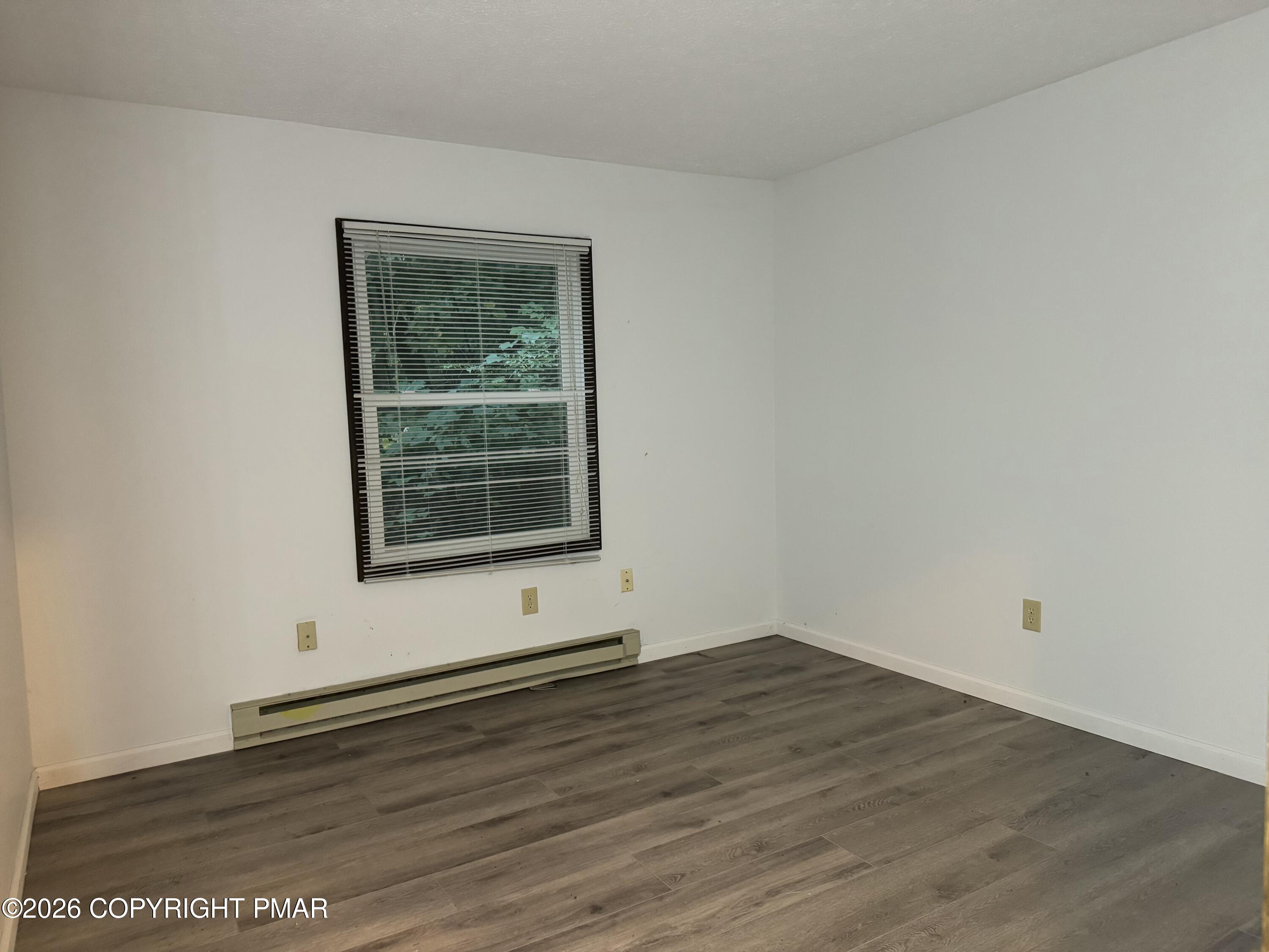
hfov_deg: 71.6
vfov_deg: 56.8
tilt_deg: -4.6
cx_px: 634
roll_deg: +1.5
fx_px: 880
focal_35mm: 24
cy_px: 476
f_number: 1.78
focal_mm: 6.76
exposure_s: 1/60
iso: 640
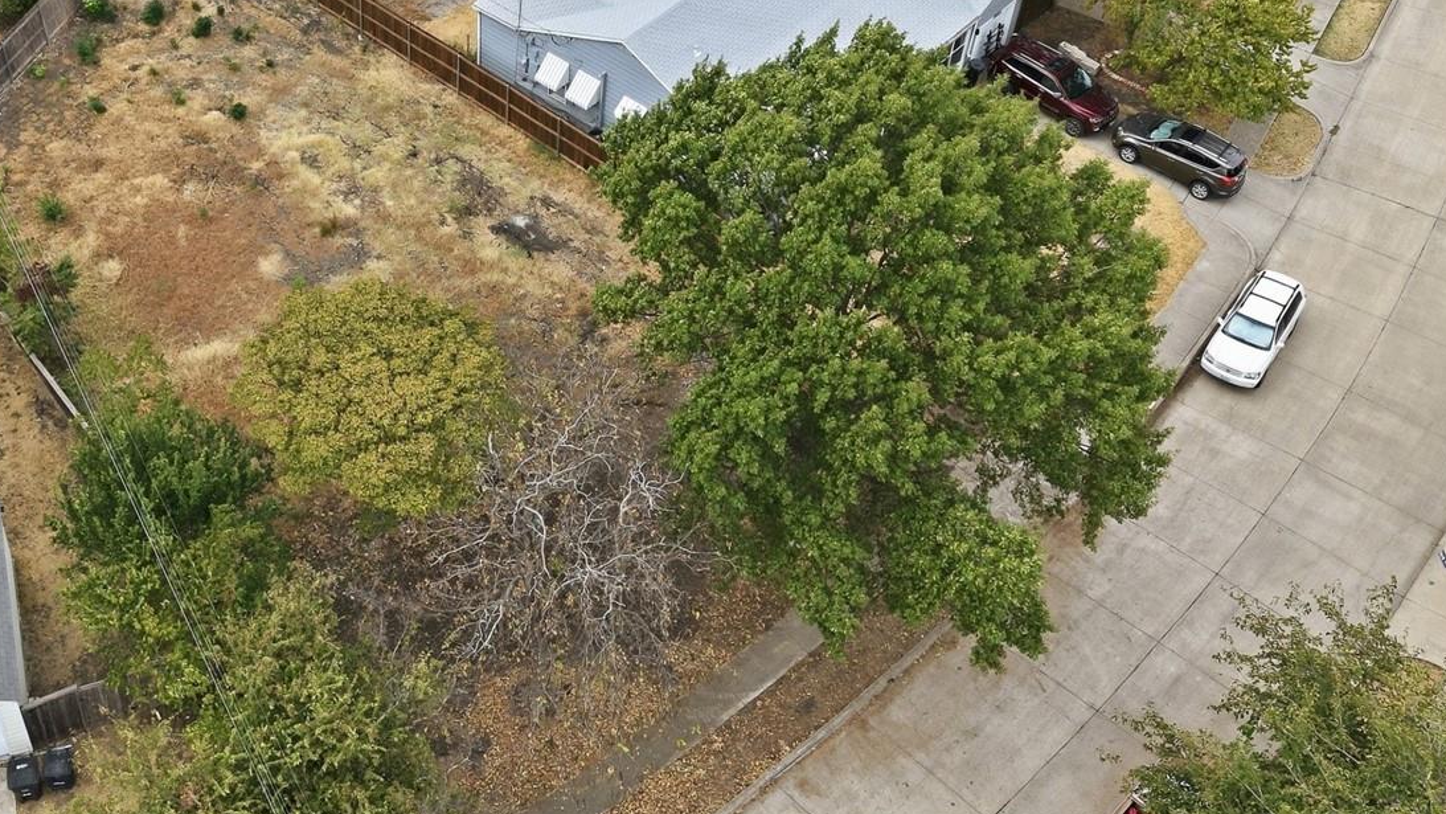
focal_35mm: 49
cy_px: 293
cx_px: 532
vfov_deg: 24.3
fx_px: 1879
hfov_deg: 41.7
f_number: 1.8
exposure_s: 1/50
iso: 100
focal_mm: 8.7
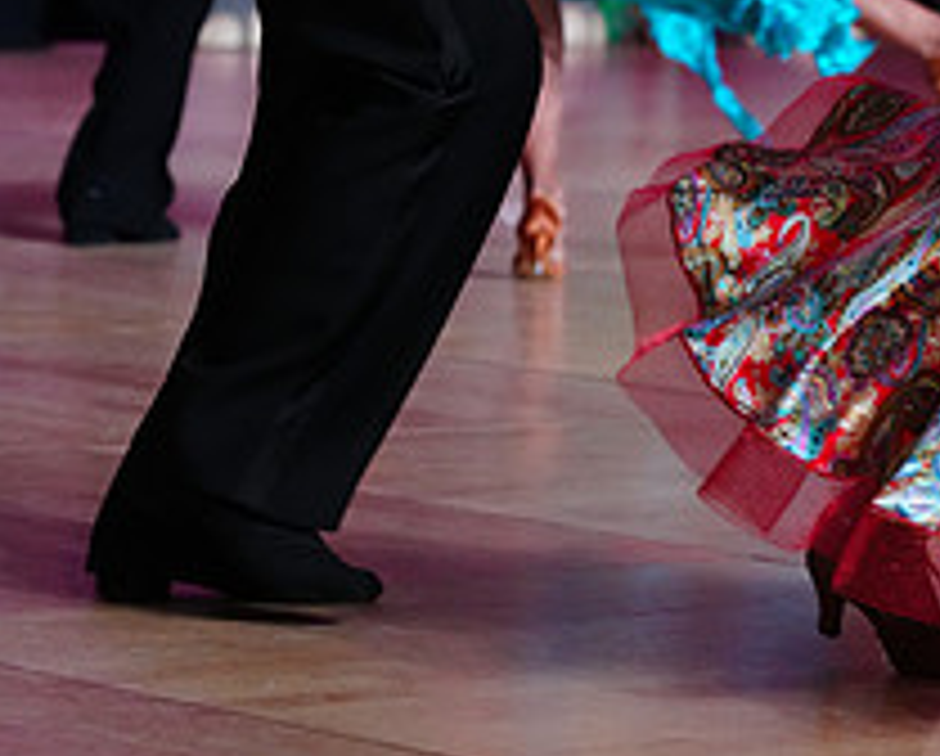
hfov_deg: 8.2
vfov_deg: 6.6
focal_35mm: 234
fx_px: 6522
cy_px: -292
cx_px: 677
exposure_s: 1/400
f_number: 4
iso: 4000
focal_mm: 90
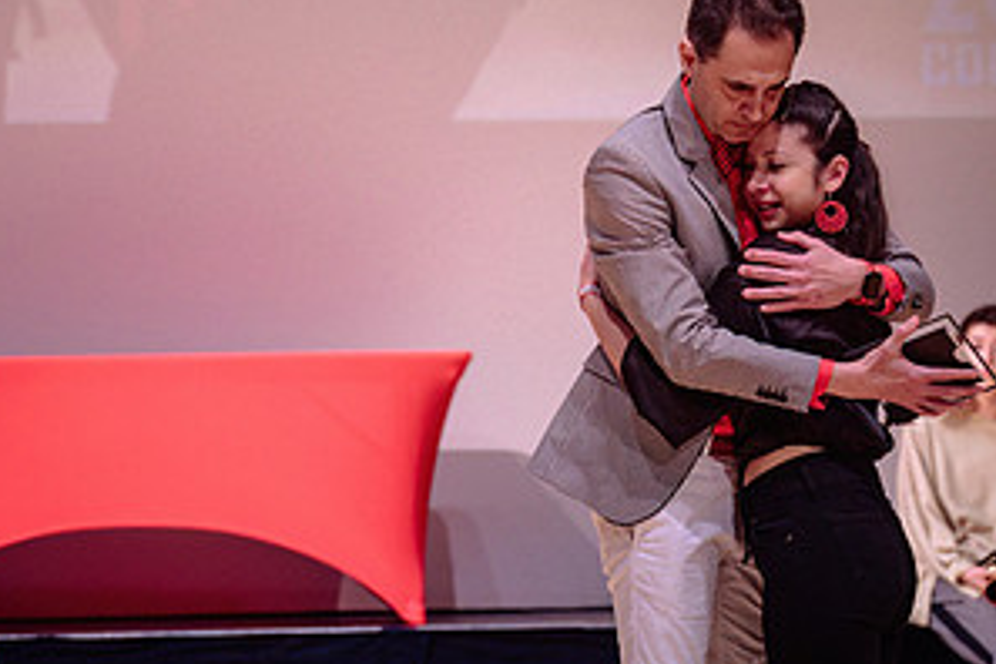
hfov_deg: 12.6
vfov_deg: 8.4
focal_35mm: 163
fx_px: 4509
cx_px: 450
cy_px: 345
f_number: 3.2
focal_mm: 67
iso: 1000
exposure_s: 1/200
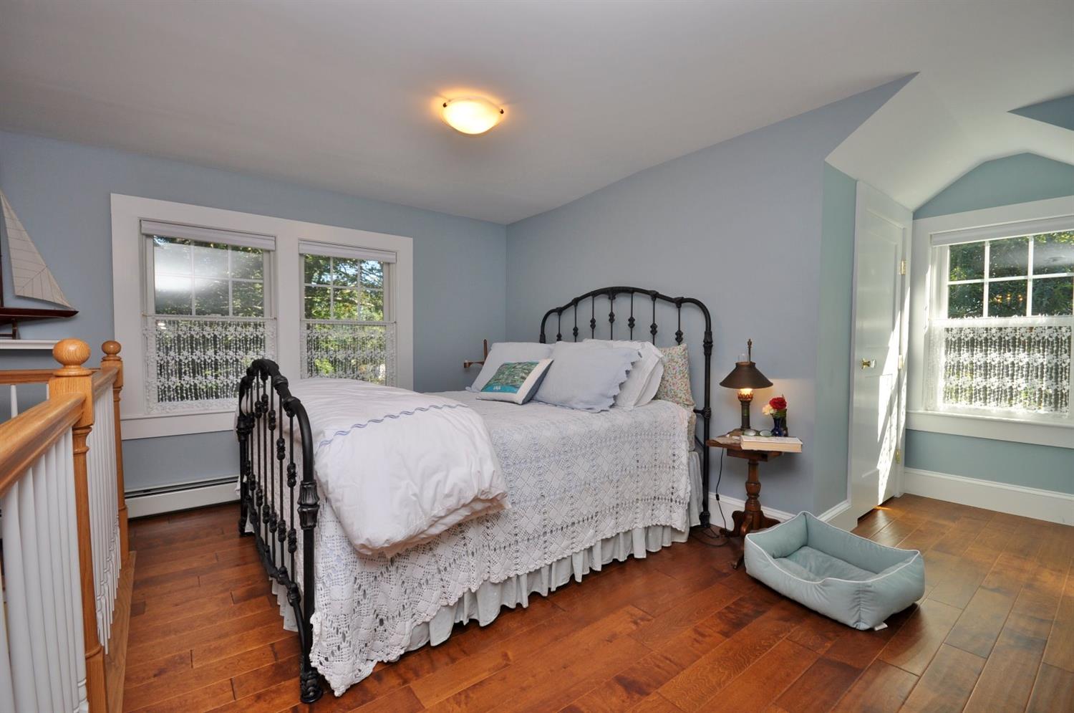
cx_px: 537
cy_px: 356
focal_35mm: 15
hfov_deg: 100.5
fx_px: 447
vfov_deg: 77.1
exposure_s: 1/60
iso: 200
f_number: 5.6
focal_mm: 10
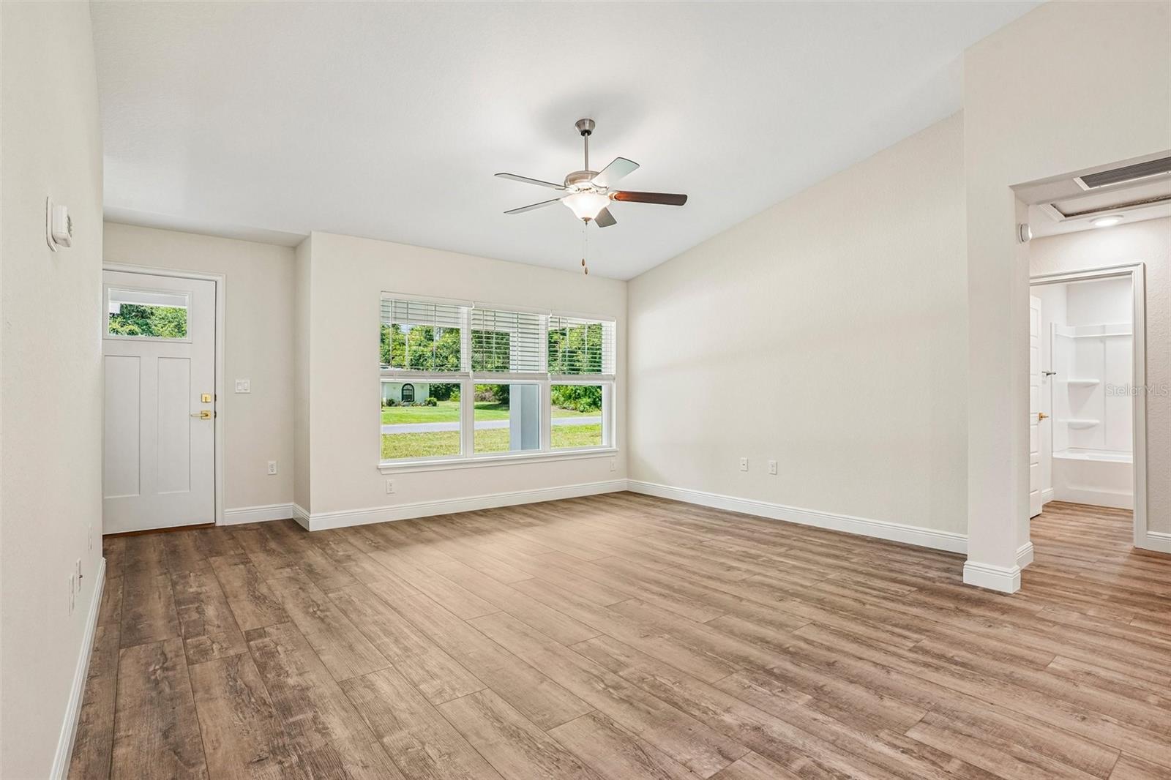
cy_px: 390
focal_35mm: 17
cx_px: 586
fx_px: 553
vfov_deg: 70.4
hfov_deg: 93.3
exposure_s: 1/30
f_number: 10
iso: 400
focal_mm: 17
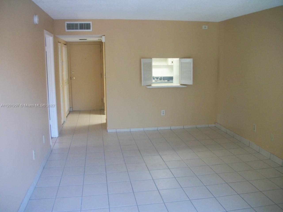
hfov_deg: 56.8
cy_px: 106
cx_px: 142
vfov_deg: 44.2
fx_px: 262
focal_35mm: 32
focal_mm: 5.7
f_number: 2.9
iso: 160
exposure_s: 1/30
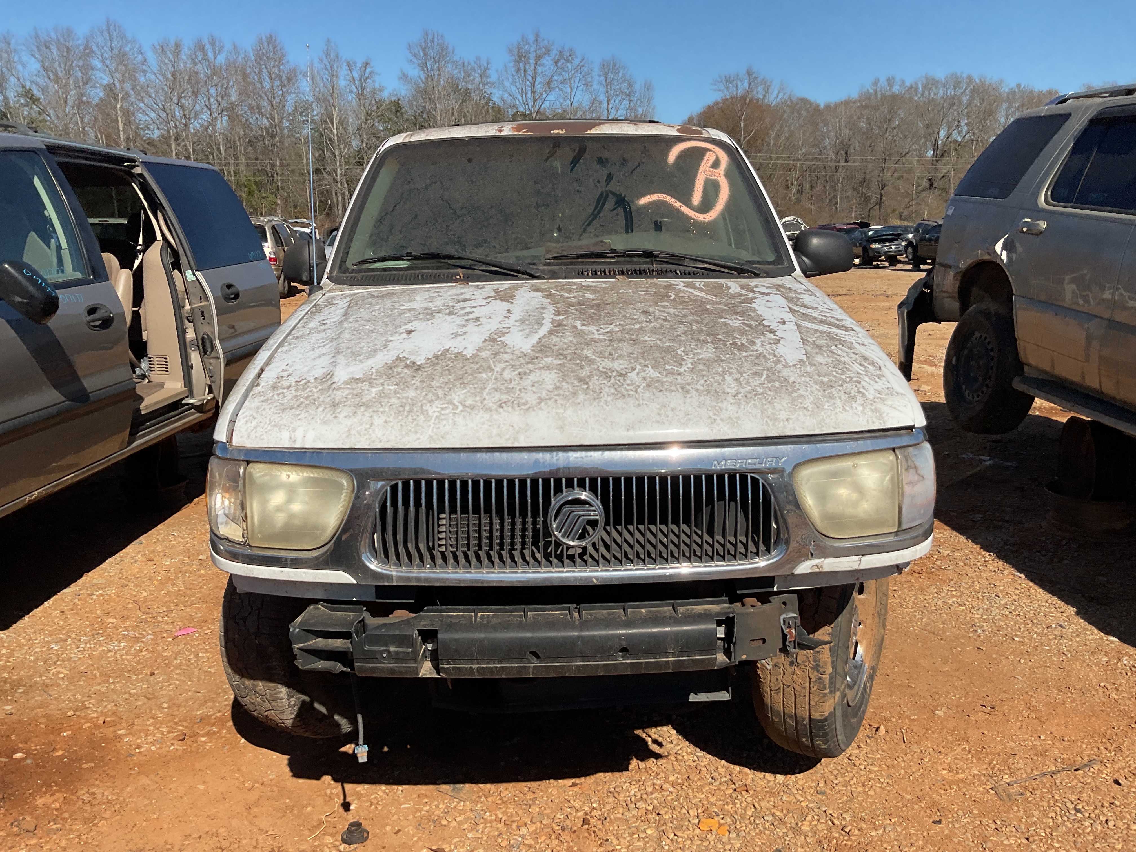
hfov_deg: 61.7
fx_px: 952
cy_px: 426
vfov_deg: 48.2
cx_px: 568
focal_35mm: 29
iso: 16
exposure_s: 1/3125
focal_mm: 3
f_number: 1.8
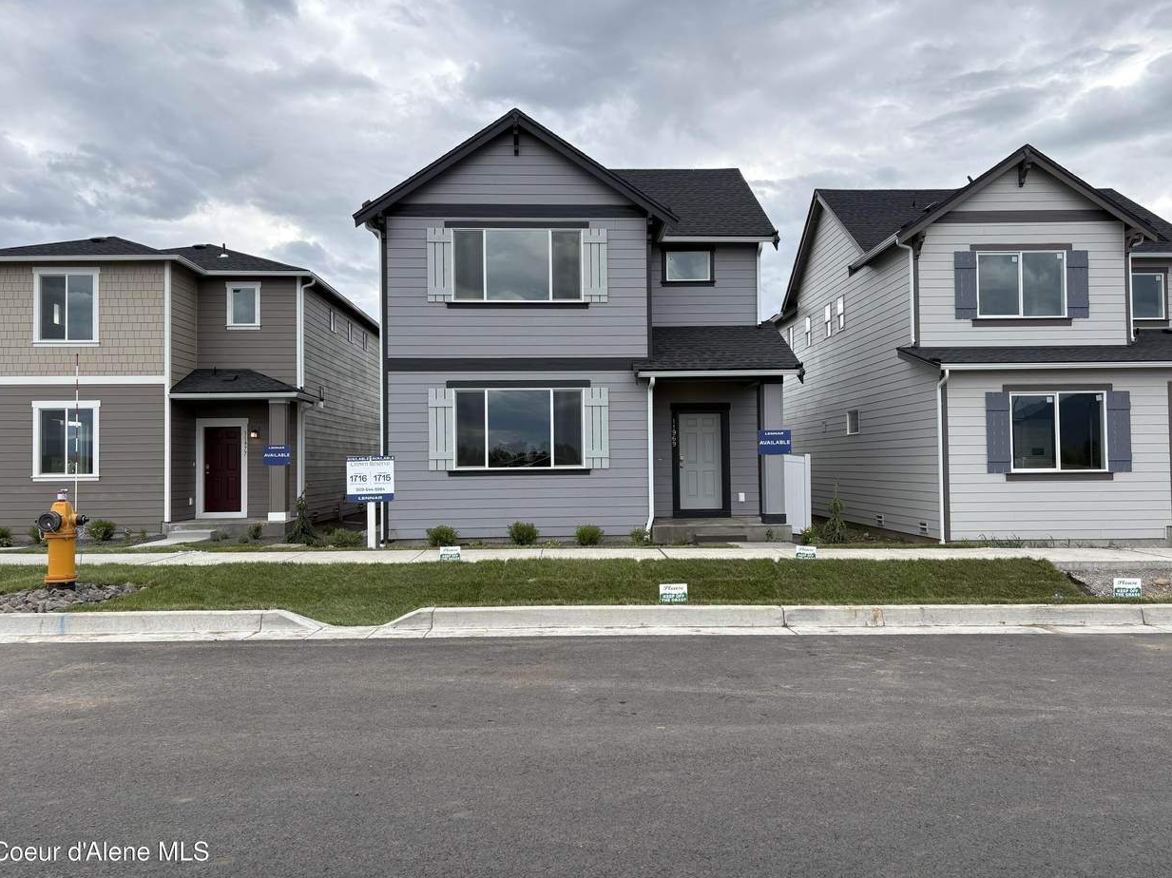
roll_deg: +0.2
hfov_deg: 65.3
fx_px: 914
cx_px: 597
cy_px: 437
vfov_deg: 51.3
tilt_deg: +2.1
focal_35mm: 27
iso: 50
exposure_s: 1/973
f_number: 1.6
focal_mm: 5.96
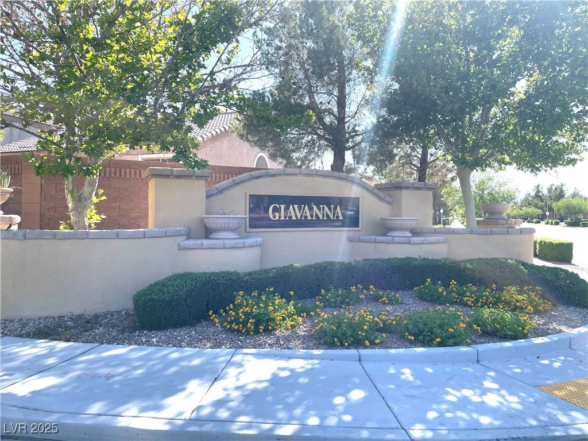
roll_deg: +0.5
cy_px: 220
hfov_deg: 67.3
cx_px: 294
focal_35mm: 26
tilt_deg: +0.6
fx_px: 442
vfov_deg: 53.1
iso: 32
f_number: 1.6
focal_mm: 4.2
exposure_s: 1/1304
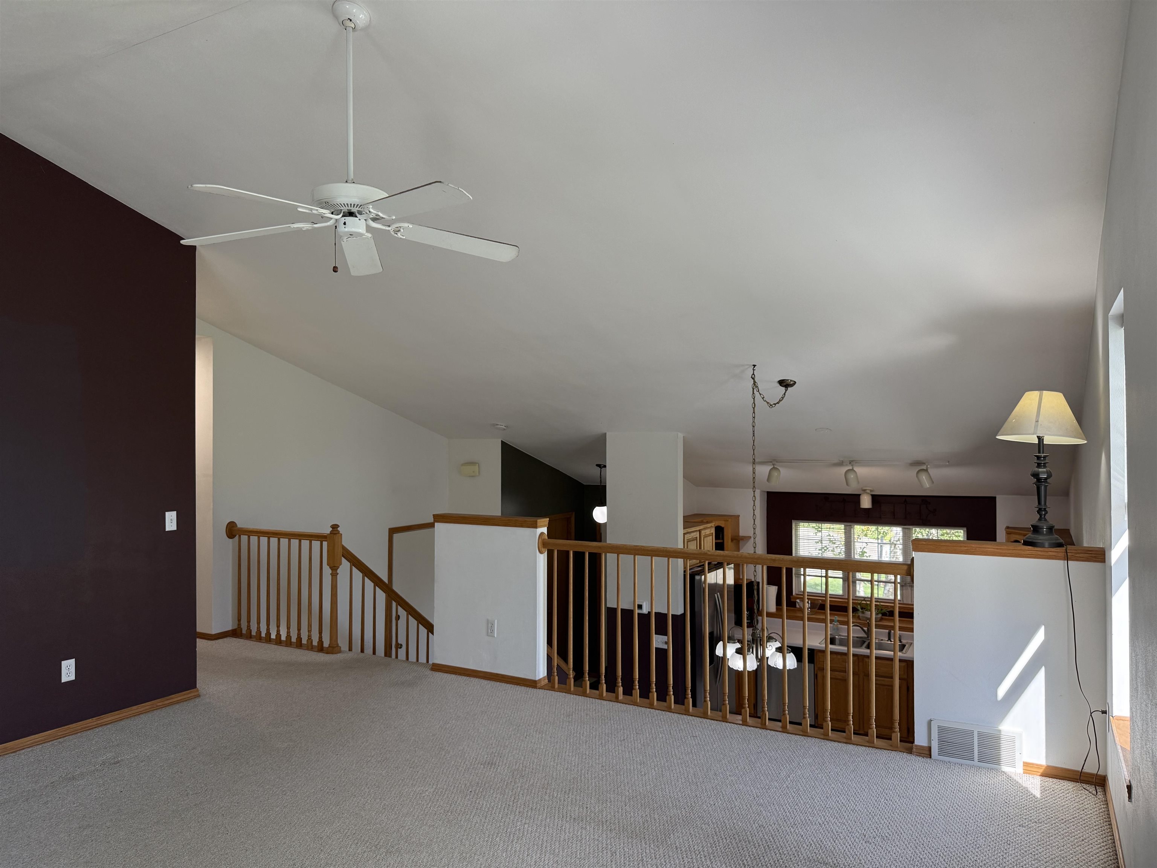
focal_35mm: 24
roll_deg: -0.2
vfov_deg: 56.8
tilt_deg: -0.2
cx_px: 578
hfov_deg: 71.6
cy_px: 434
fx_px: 802
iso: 125
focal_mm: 6.76
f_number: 1.78
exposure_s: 1/217
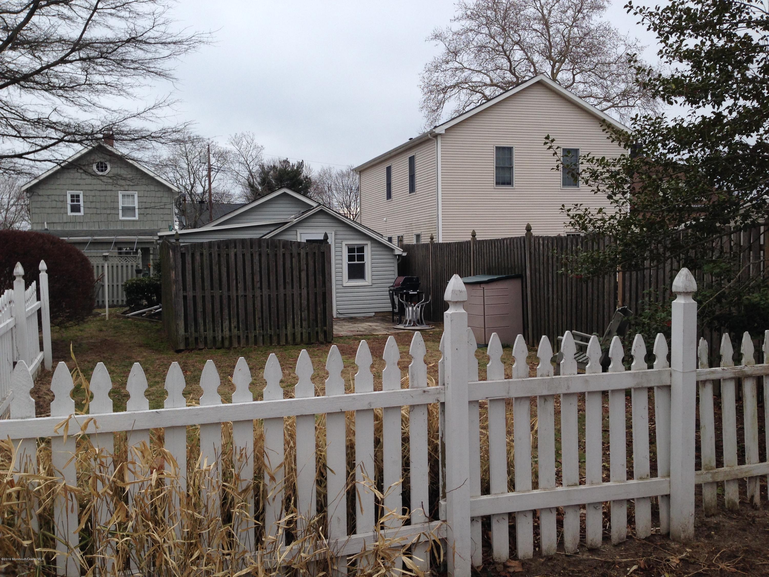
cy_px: 288
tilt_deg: -4.0
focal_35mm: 33
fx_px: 733
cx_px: 384
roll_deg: +0.0
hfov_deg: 55.4
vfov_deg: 42.9
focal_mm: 4.12
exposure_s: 1/638
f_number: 2.4
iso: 50
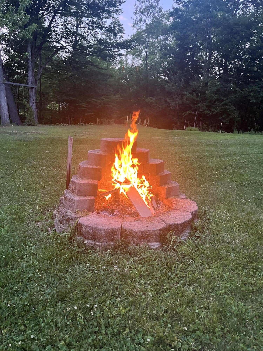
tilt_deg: -13.8
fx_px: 263
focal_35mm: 26
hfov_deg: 53.1
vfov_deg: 67.3
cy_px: 176
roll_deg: -0.5
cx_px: 132
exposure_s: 1/60
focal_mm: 5.1
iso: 500
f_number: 1.6
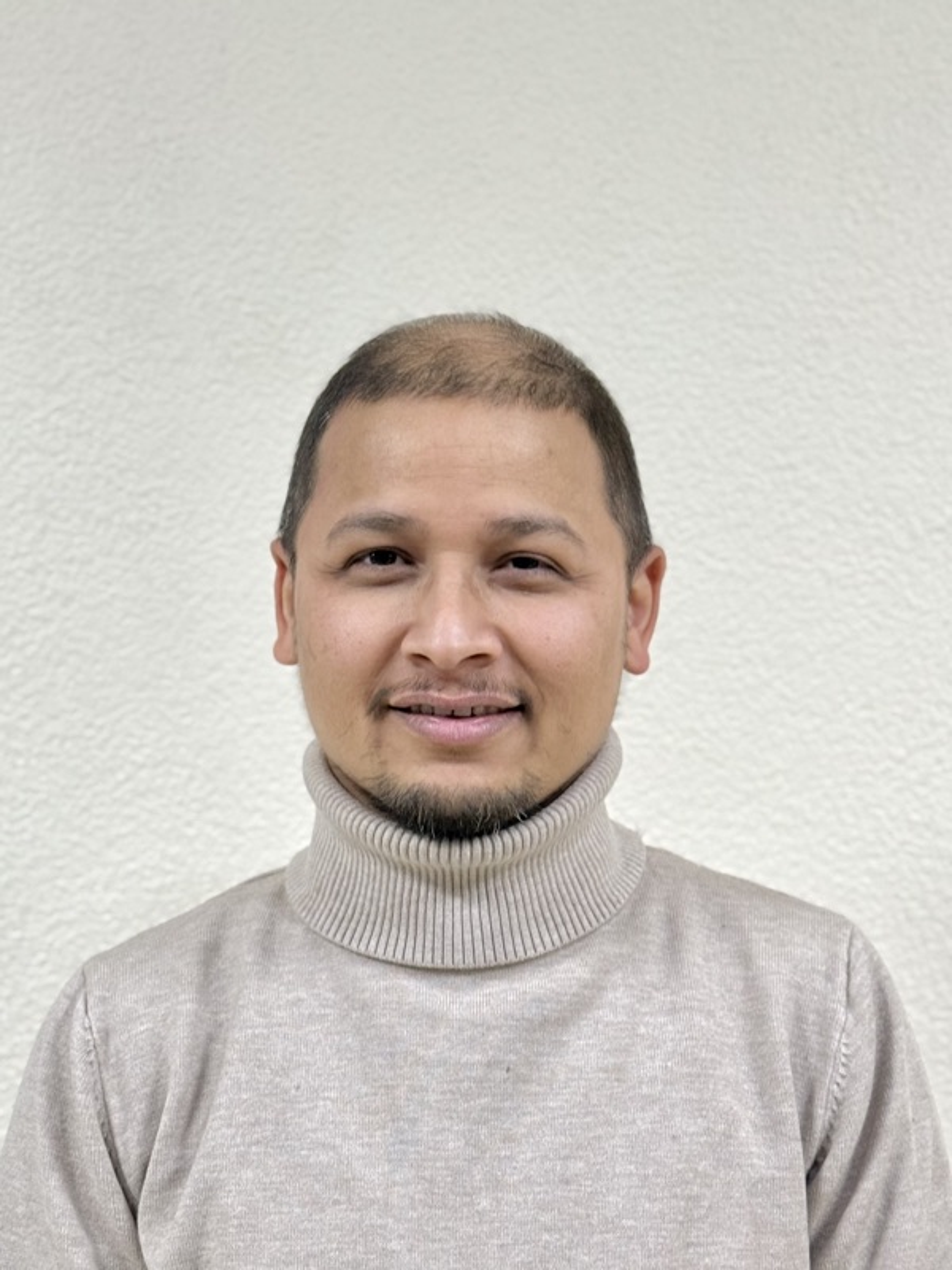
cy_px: 635
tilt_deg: -2.9
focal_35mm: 48
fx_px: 1760
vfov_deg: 39.7
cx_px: 476
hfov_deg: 30.3
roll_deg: -0.8
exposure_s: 1/60
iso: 125
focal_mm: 6.76
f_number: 1.78
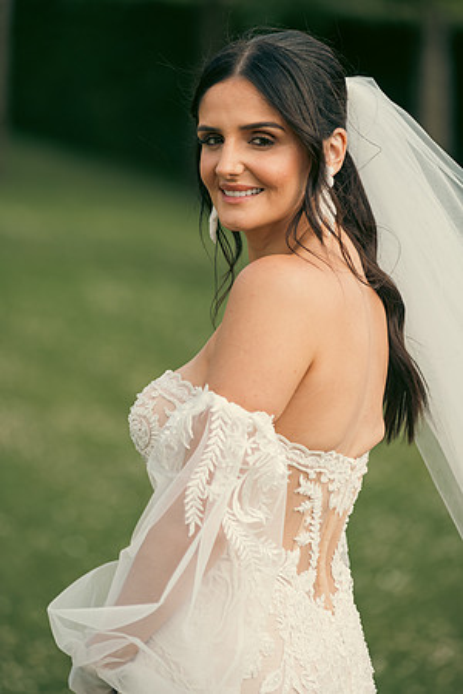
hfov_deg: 7.4
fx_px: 3569
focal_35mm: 185
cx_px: 232
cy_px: 347
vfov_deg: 11.1
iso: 100
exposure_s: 1/400
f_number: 3.5
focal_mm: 185
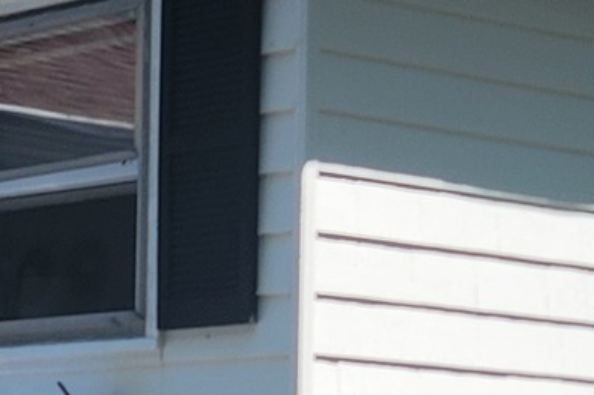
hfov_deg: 10.8
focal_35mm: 186
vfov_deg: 7.3
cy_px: 457
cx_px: -224
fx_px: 3068
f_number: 1.8
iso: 20
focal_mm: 5.4
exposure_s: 1/1148
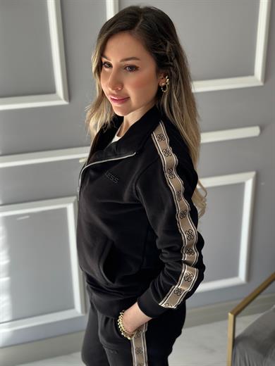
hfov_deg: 30.3
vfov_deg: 39.7
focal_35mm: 48
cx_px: 138
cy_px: 183
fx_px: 508
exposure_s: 1/214
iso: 80
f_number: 1.78
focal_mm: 6.86
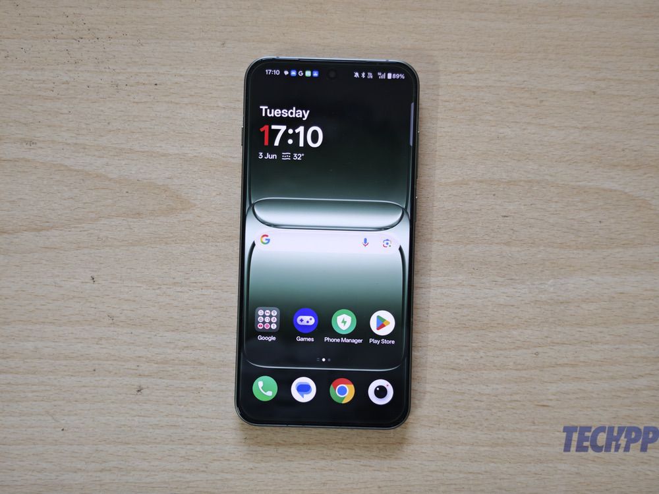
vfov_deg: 31.5
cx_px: 330
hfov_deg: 41.2
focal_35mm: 46
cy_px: 247
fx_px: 876
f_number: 1.63
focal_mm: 8.72
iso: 400
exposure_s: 1/100
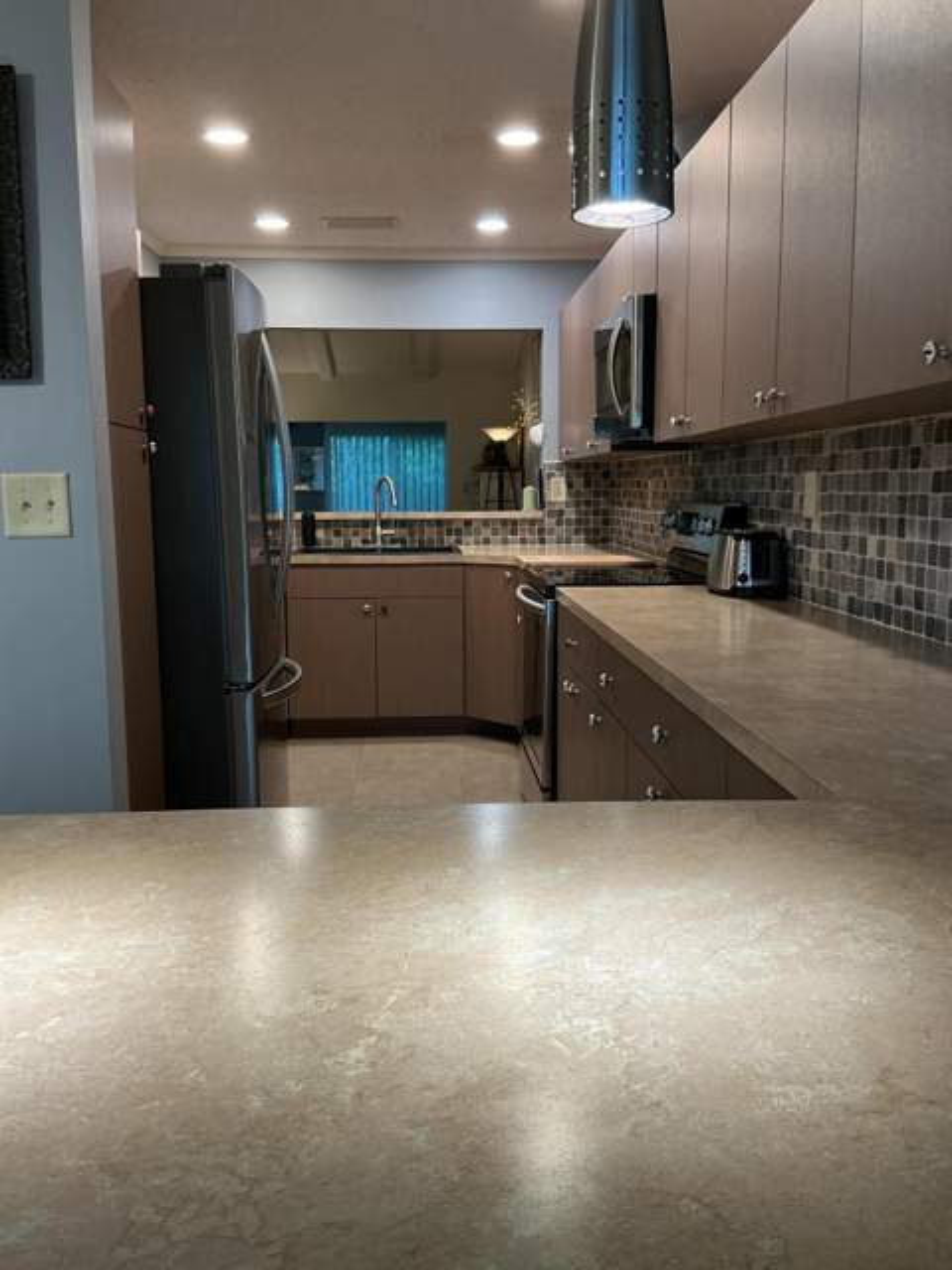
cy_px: 635
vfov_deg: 61.7
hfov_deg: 48.2
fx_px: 1063
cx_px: 476
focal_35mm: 29
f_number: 1.8
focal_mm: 3
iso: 40
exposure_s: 1/60
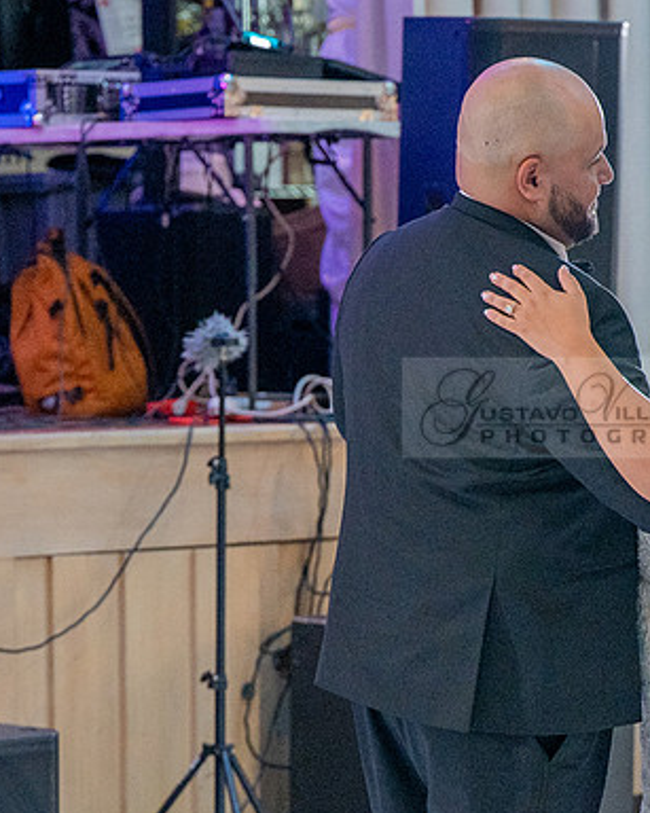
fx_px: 4354
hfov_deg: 8.5
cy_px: 736
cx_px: 365
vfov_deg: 10.6
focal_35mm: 181
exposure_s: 1/200
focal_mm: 70
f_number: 3.2
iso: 1600
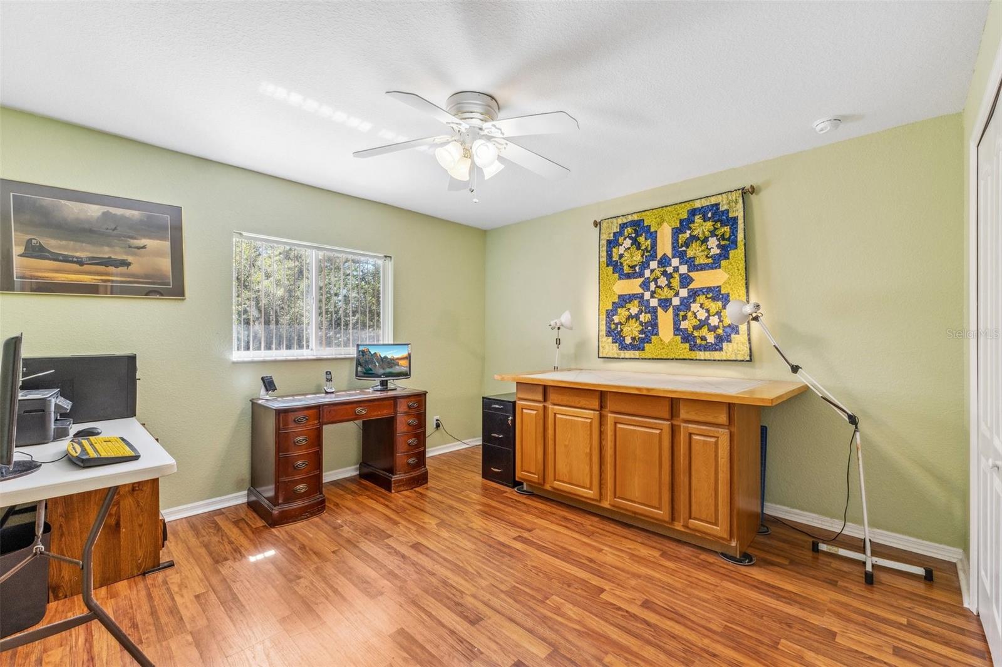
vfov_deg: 77.3
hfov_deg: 100.4
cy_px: 334
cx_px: 501
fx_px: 417
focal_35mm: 15
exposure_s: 1/13
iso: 250
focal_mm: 10
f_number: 8
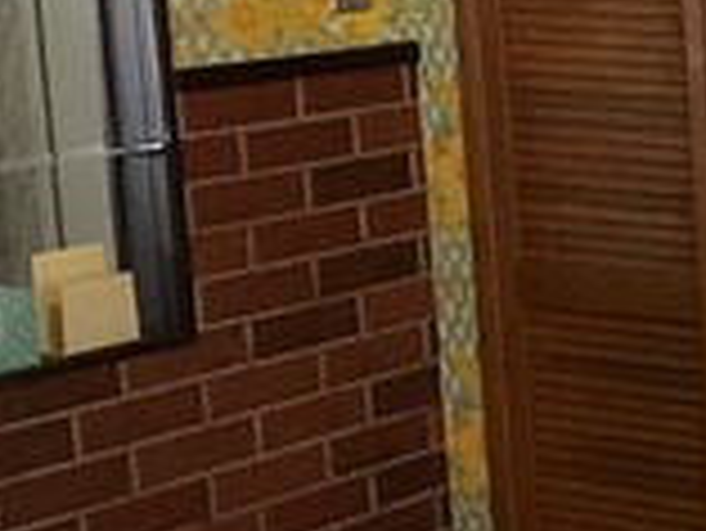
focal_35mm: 114
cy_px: 189
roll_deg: +3.2
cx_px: 1327
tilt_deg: -9.4
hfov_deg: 14.8
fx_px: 2327
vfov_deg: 13.0
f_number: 1.8
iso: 40
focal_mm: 3.99
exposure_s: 1/17
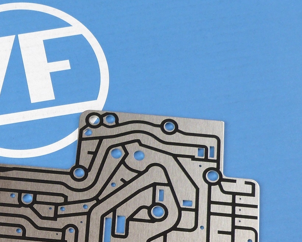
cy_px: 264
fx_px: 787
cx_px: 21
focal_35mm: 88
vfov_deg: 16.9
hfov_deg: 21.2
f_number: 3.1
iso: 125
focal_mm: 6.5
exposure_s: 1/60
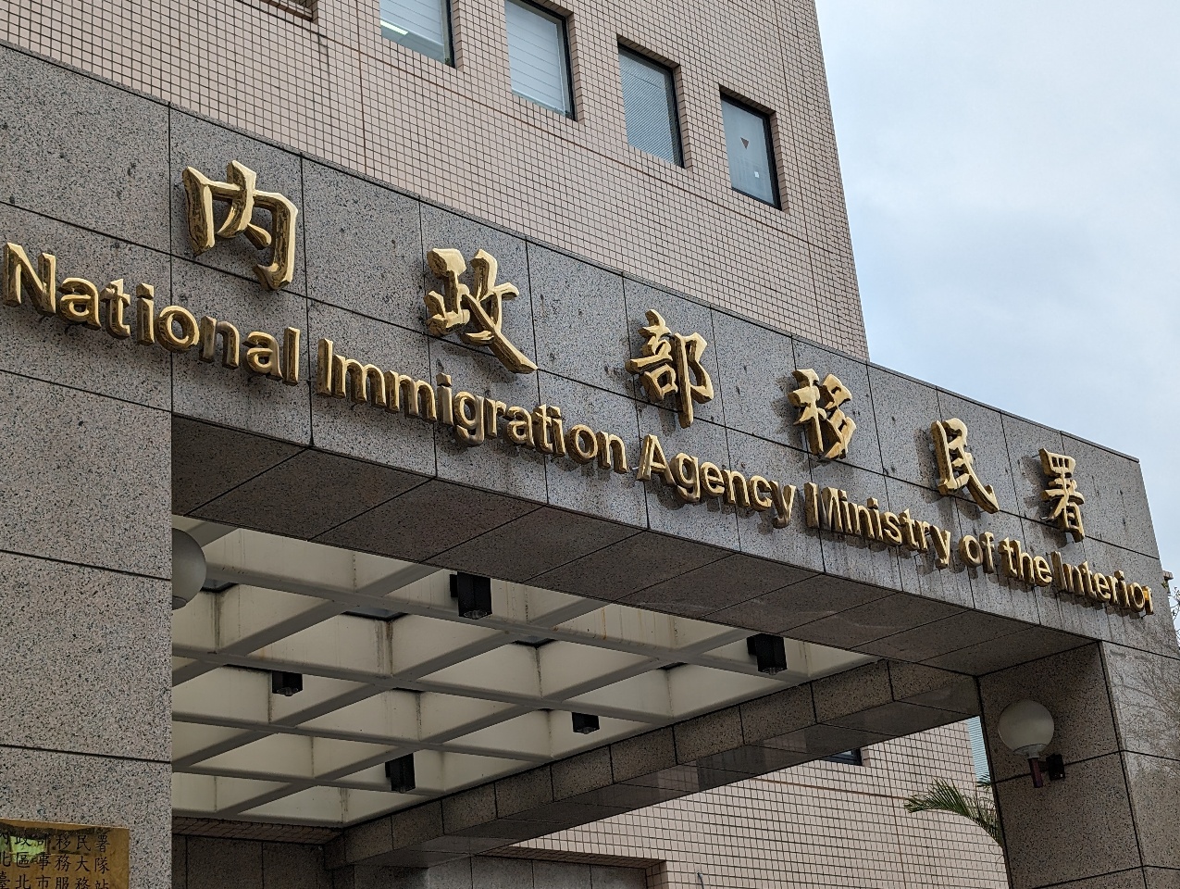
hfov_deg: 38.9
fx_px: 1673
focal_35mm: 49
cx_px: 590
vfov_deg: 29.7
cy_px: 444
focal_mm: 6.9
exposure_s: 1/252
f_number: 1.68
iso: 20
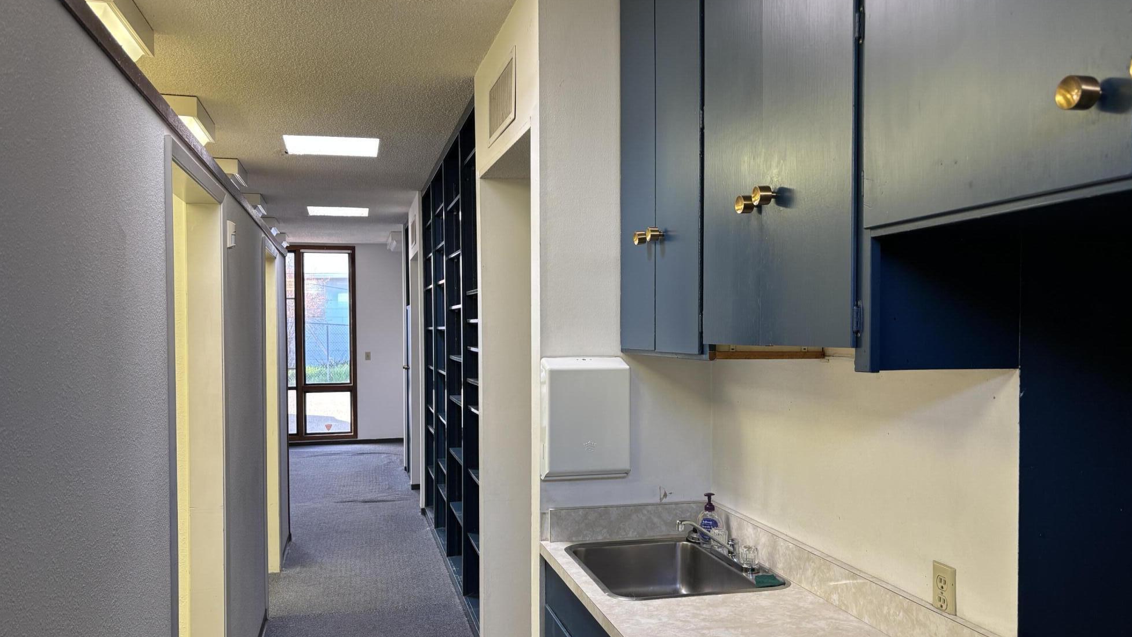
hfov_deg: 66.1
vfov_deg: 40.1
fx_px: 870
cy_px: 354
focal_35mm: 29
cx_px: 579
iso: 100
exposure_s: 1/60
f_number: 1.6
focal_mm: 5.96
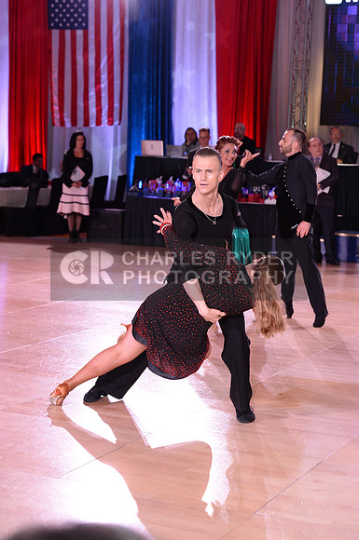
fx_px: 1200
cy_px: 270
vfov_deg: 25.4
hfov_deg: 17.0
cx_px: 180
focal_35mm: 80
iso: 1600
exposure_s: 1/200
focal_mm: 80
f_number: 4.5
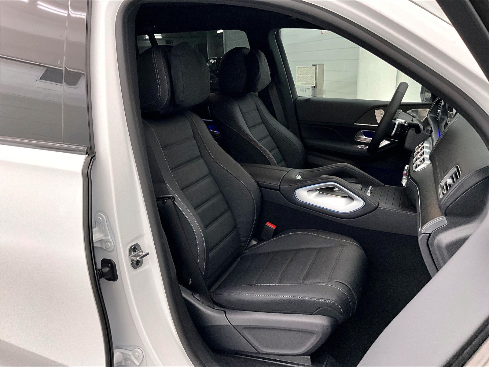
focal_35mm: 29
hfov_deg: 61.7
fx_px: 410
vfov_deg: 48.2
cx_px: 244
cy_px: 184
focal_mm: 3
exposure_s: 1/60
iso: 125
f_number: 1.8
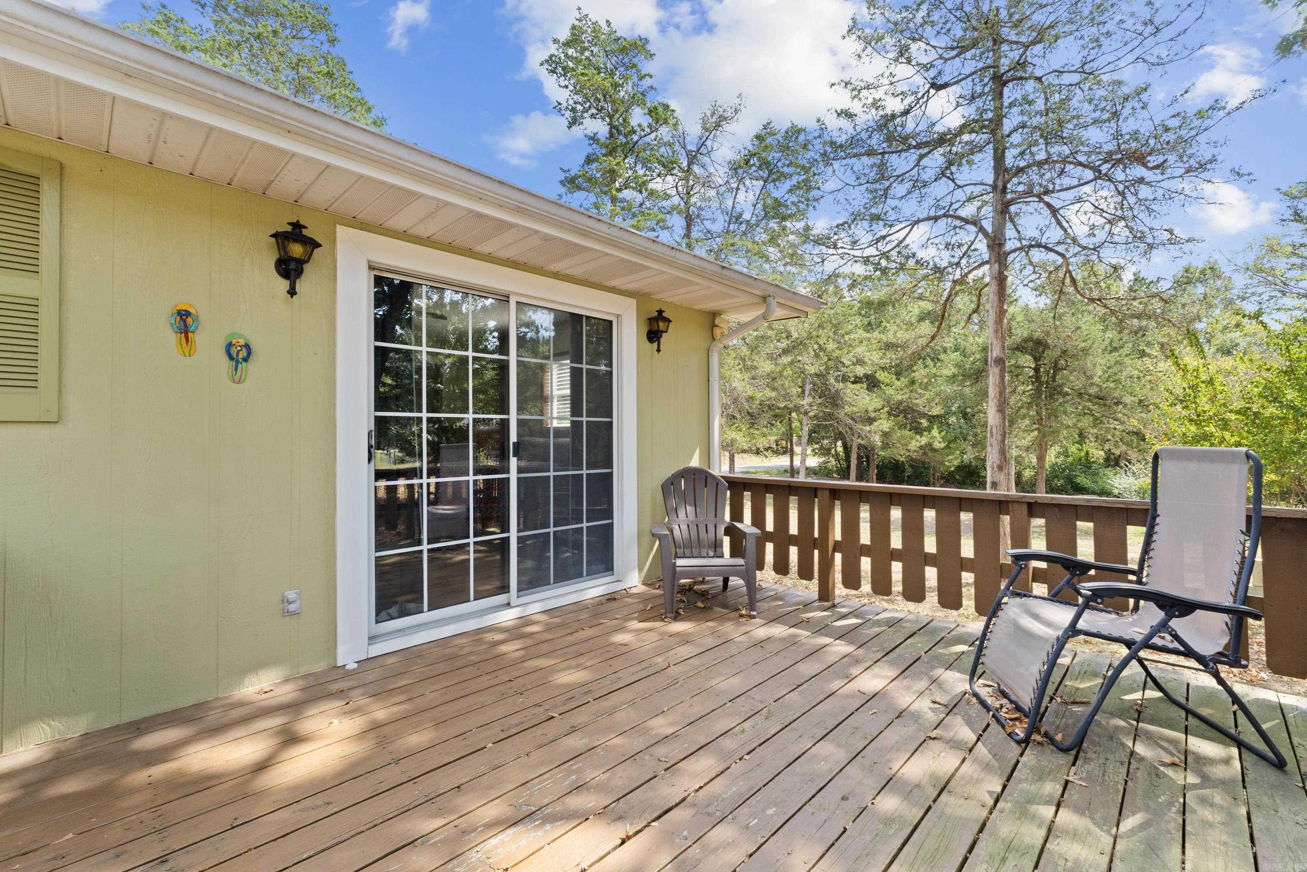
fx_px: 545
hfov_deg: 100.4
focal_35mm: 15
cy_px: 436
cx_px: 654
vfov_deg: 77.3
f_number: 8
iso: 320
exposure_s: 1/30
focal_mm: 10
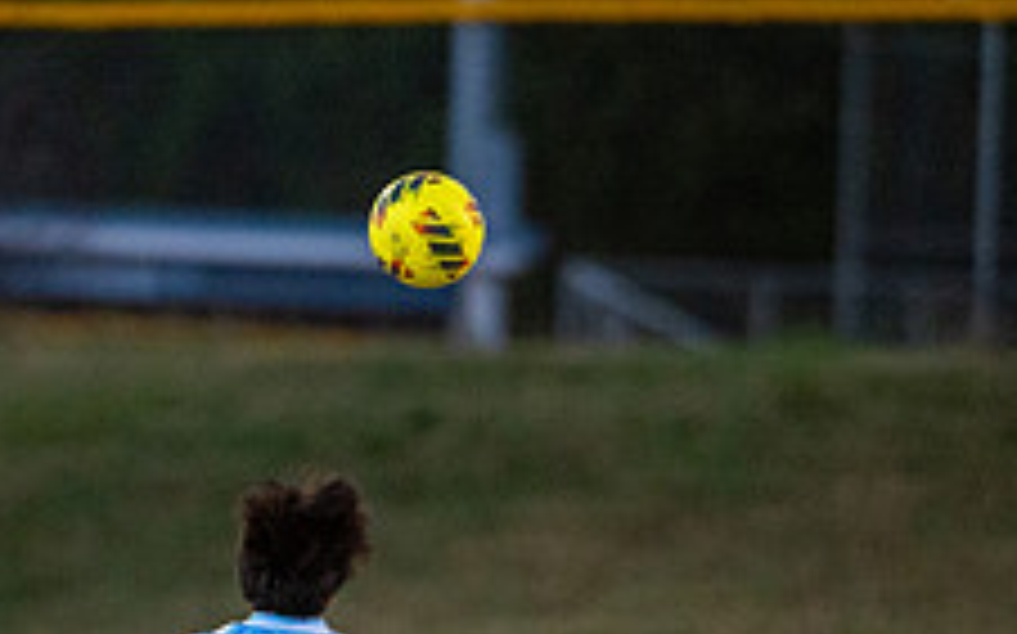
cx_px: 180
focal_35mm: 942
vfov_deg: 1.4
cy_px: 715
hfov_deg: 2.2
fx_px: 26096
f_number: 4
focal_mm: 360
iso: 5000
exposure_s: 1/1000
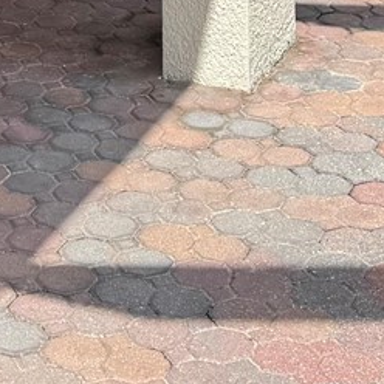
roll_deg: +3.6
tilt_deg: -8.3
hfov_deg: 12.6
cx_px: -9
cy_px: -319
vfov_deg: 11.7
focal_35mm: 137
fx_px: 1719
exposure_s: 1/1637
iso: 80
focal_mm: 6.76
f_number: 1.78
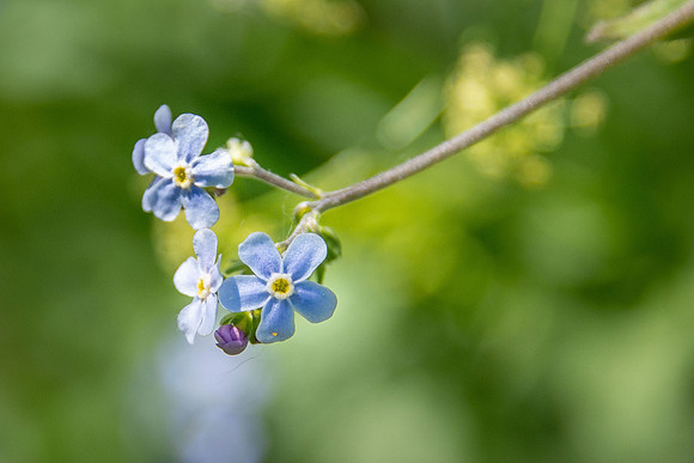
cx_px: 238
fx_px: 7443
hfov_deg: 5.3
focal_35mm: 386
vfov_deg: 3.6
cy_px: 284
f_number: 5.6
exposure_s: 1/2500
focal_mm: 190
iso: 1000
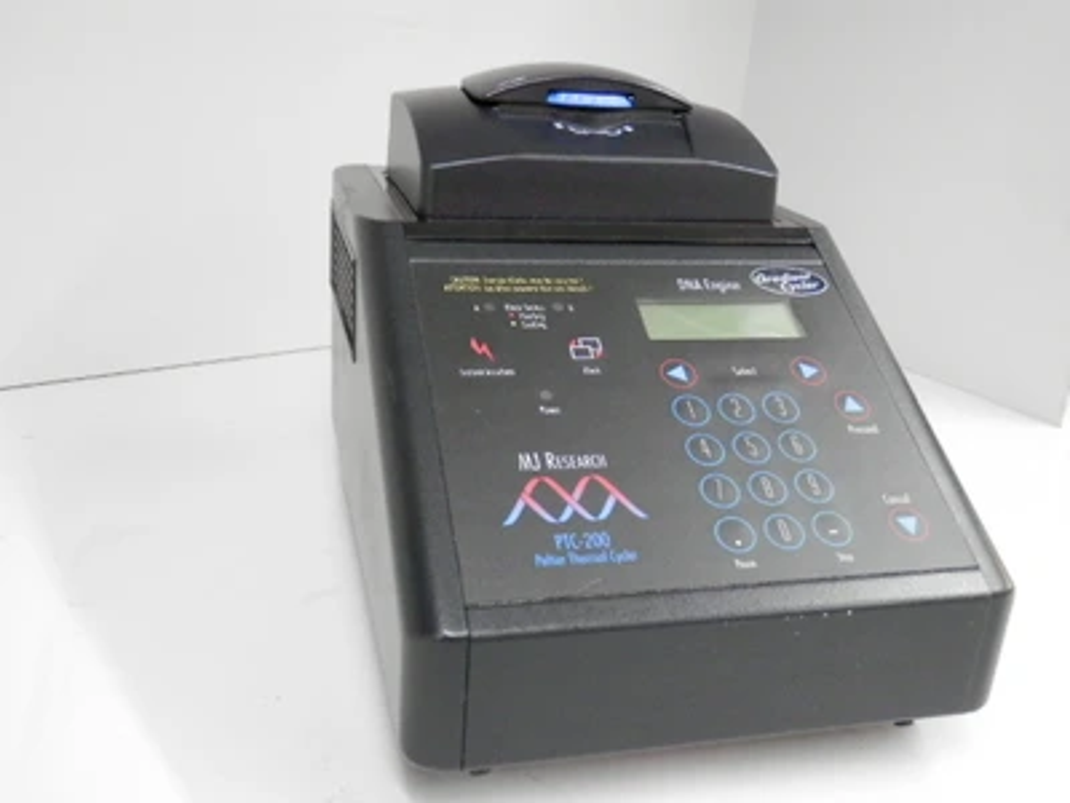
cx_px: 535
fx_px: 1020
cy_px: 402
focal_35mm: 33
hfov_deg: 55.4
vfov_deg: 42.9
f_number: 3.4
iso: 800
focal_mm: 6
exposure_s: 1/30
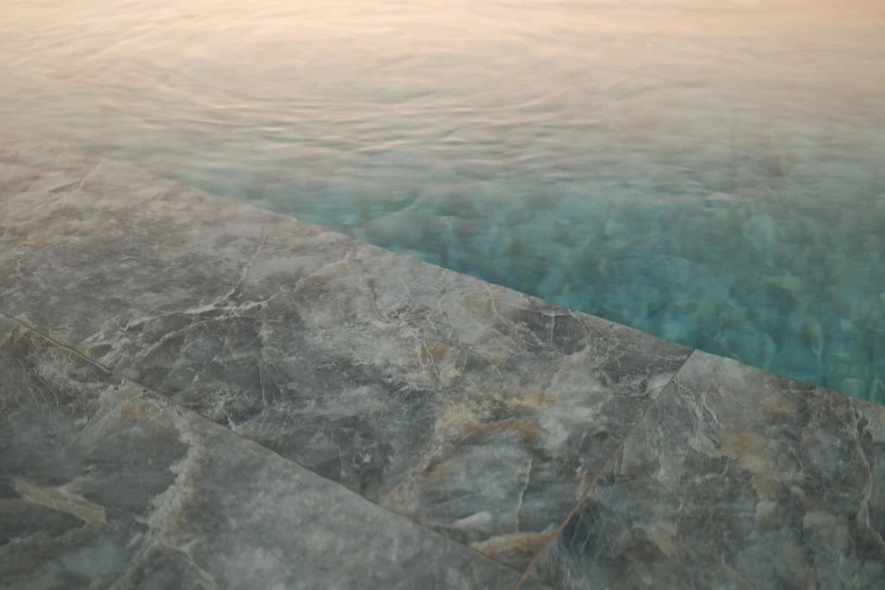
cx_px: 442
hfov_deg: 54.4
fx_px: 860
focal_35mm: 35
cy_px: 295
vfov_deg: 37.9
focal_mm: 23
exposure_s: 1/38
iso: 160
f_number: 2
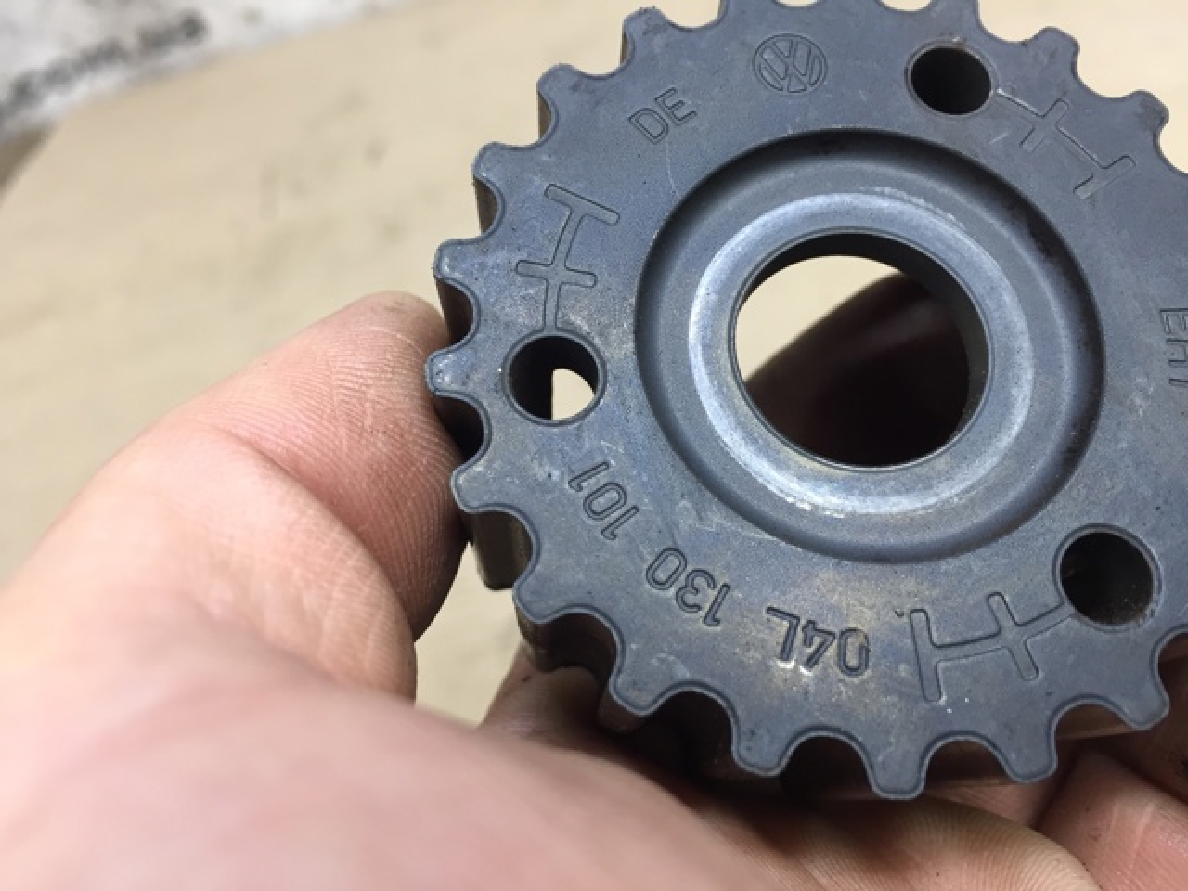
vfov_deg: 48.2
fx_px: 995
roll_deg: +18.1
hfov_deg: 61.7
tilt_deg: -38.2
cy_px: 446
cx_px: 594
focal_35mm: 29
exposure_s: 1/33
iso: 100
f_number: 2.2
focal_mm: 4.15
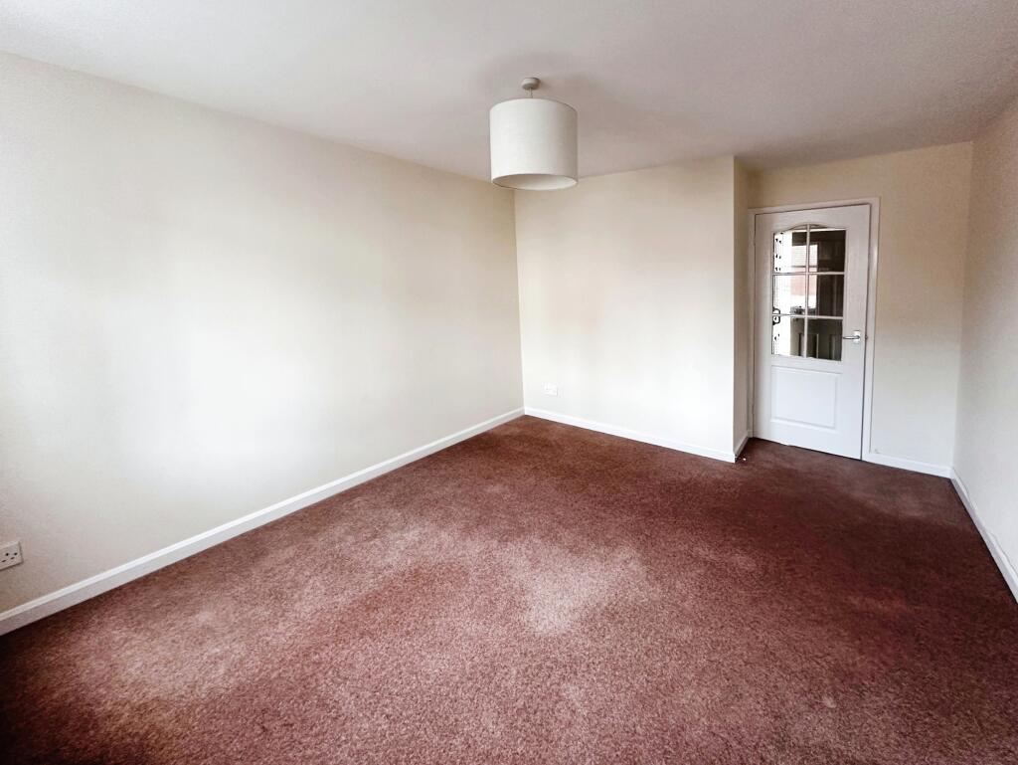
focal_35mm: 14
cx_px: 509
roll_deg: +0.5
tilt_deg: -8.8
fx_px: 412
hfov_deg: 102.0
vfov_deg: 85.7
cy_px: 382
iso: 200
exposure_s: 1/99
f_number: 2.2
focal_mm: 2.22
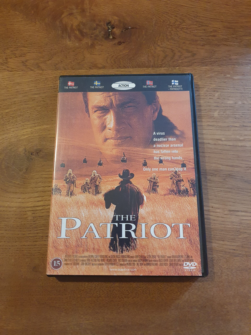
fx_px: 251
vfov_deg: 67.3
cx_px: 126
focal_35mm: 26
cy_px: 168
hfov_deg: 53.1
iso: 400
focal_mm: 4.32
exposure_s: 1/50
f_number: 1.5
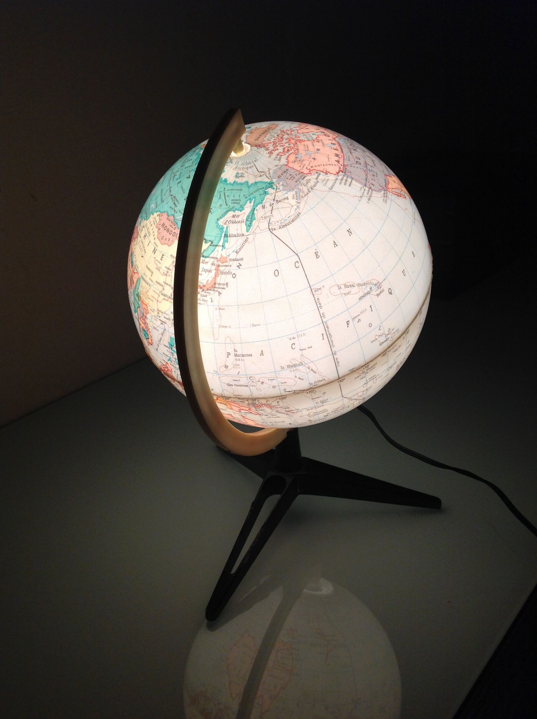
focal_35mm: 35
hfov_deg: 40.6
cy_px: 360
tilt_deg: -26.4
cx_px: 268
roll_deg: +4.2
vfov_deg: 52.7
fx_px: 726
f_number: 2.4
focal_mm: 4.28
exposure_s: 1/100
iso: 100
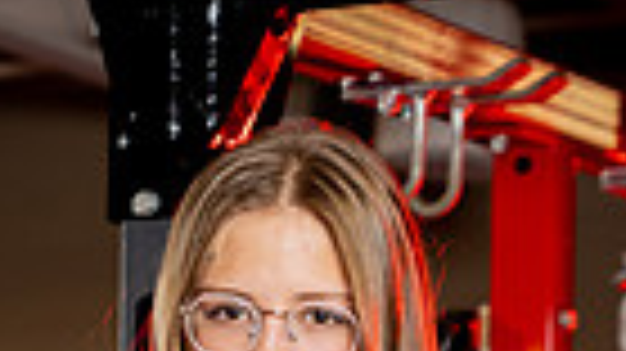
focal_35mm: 237
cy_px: 940
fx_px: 3932
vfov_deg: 4.9
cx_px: 230
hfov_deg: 9.1
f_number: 4.5
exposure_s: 1/250
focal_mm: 70
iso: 400
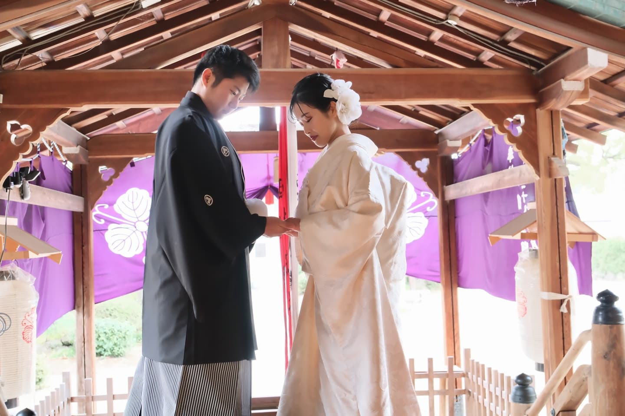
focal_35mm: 43
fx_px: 746
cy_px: 208
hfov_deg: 45.4
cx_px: 312
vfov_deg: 31.2
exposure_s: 1/30
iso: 3200
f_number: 4
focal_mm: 28.4
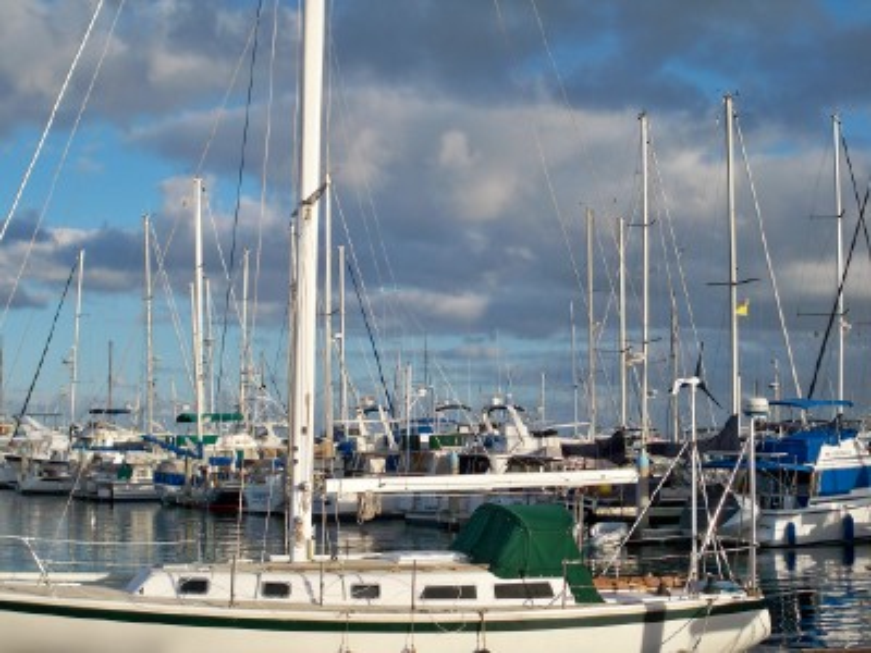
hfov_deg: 34.9
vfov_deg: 26.6
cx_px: 436
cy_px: 326
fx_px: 1384
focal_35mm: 55
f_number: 4
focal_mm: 9.7
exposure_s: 1/640
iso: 64
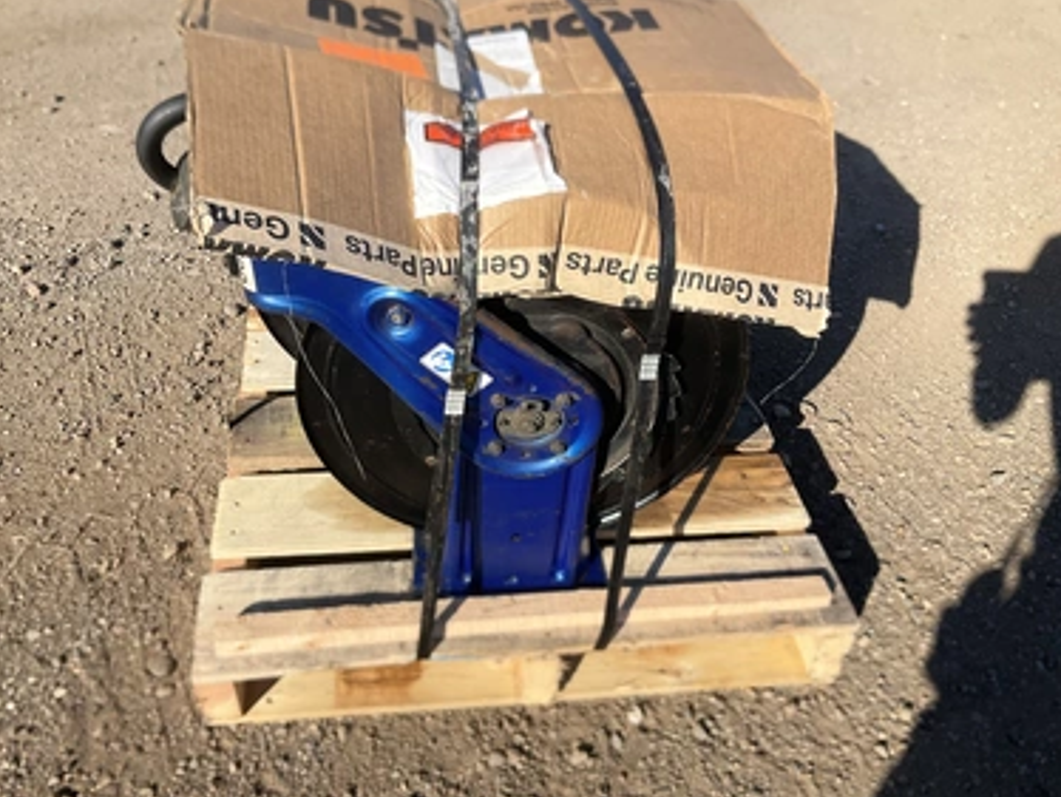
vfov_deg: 45.5
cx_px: 511
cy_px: 394
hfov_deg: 58.3
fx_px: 951
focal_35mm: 31
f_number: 1.8
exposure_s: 1/1534
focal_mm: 3
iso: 25
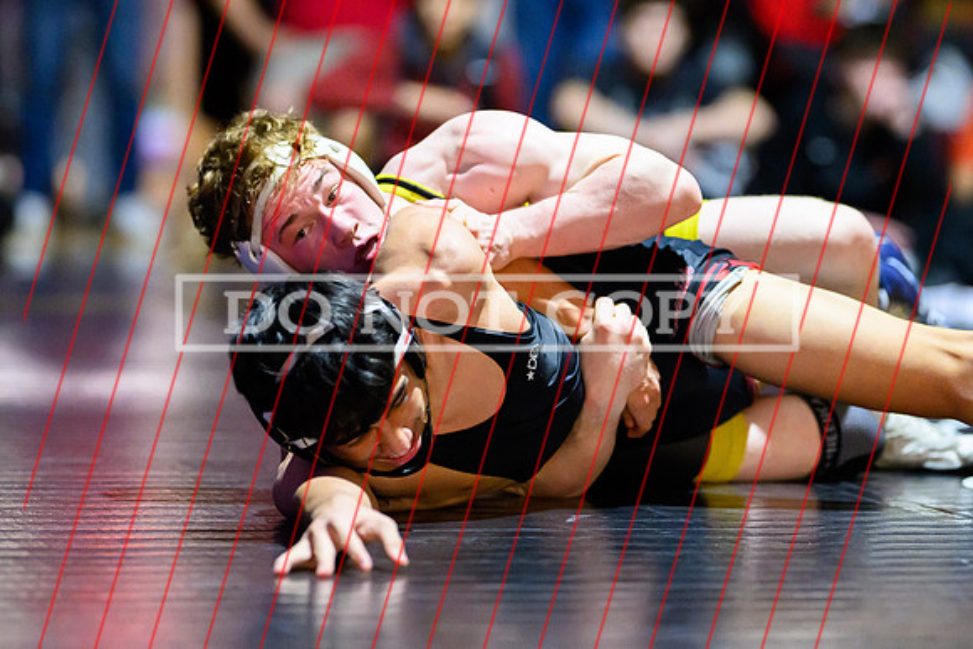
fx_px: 5294
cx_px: 456
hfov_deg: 10.5
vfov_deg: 7.0
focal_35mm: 196
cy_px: 368
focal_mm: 135
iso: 8000
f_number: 2
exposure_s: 1/640
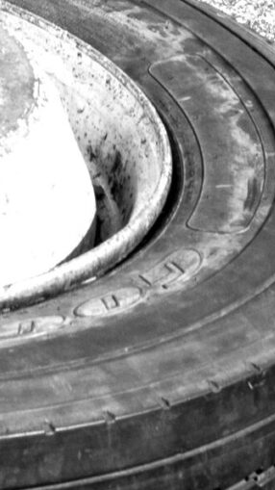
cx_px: -236
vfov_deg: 5.3
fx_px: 5125
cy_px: -554
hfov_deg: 3.1
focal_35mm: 395
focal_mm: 50
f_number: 13
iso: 200
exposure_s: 1/160
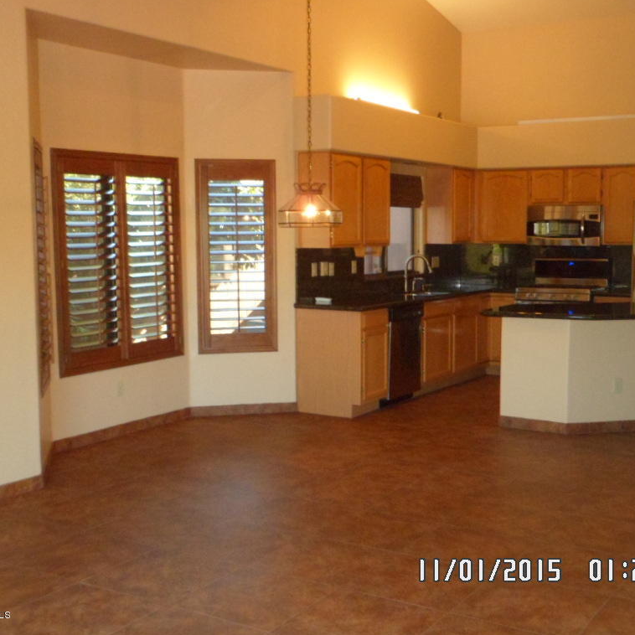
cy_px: 317
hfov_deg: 39.1
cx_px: 361
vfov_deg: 39.2
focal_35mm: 43
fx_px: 892
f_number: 3.8
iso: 400
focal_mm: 6.6
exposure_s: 1/45
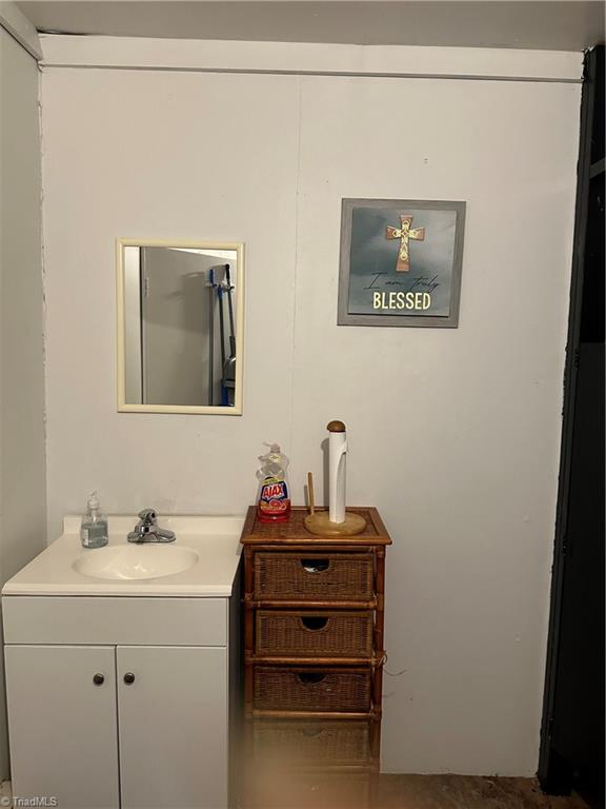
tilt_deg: -4.7
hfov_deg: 56.8
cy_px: 404
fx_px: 560
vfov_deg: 71.6
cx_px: 303
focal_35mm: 24
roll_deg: -1.8
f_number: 1.78
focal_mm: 6.86
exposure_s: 1/60
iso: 500
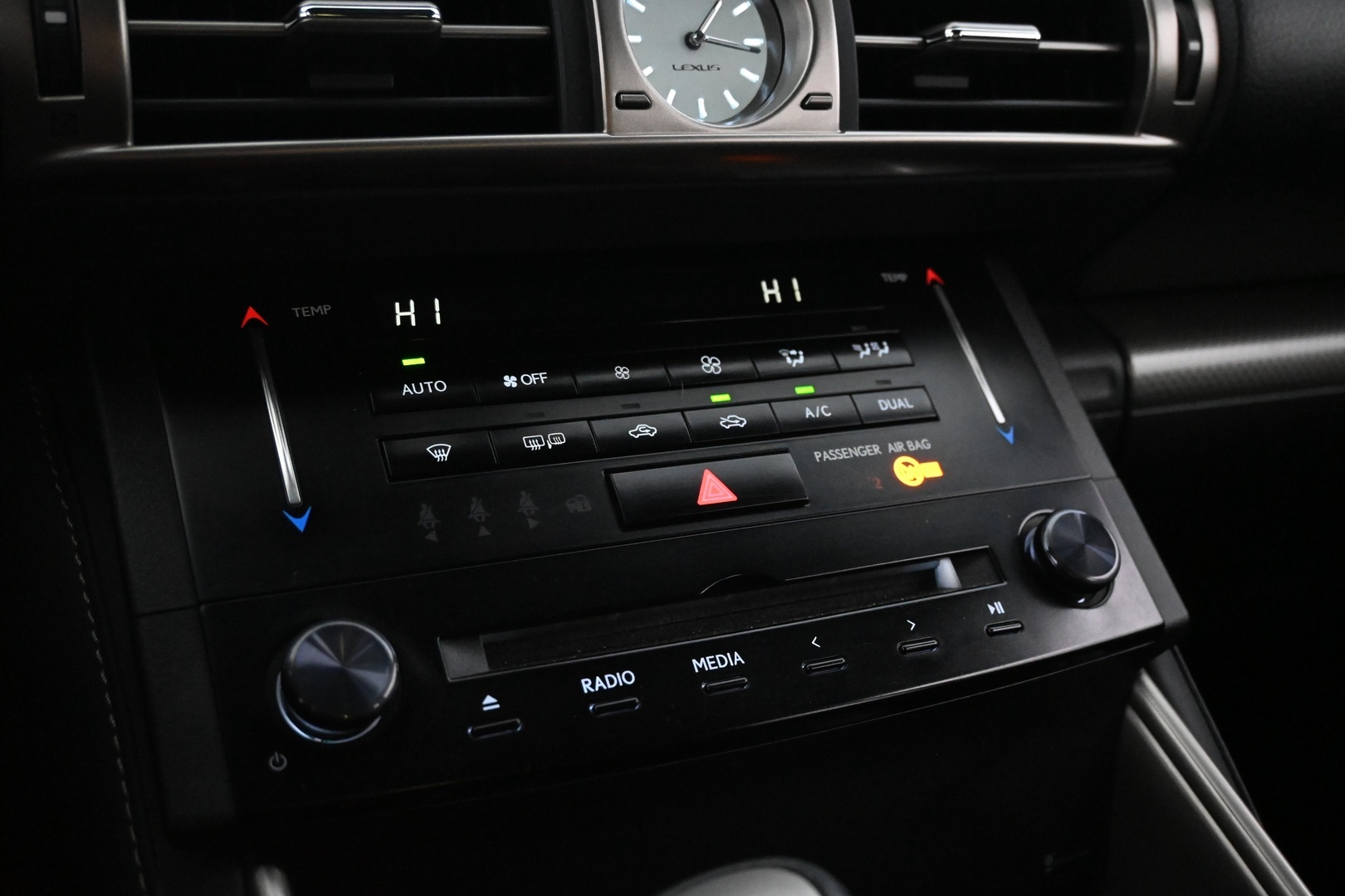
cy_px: 448
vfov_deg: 35.5
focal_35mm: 38
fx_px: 1401
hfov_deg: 51.3
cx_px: 672
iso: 7200
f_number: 4.2
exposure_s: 1/40
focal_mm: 25
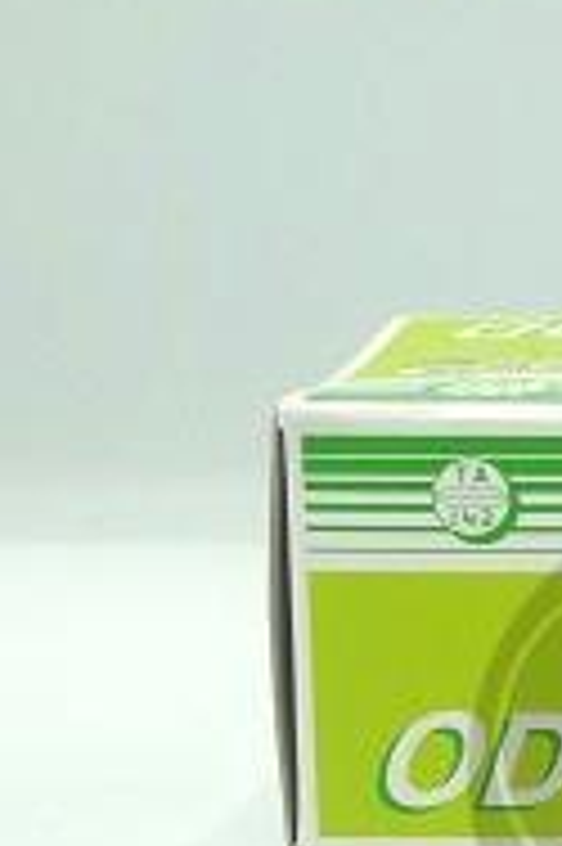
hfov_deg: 7.6
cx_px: 1128
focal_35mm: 173
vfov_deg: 11.9
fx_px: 4058
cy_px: 662
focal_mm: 11.1
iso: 80
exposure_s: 1/125
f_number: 2.8
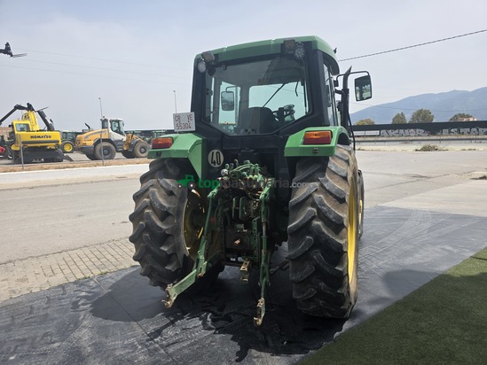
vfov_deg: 58.9
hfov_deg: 73.9
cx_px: 244
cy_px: 182
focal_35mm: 23
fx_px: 324
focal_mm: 6.3
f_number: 1.7
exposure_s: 1/5017
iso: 80
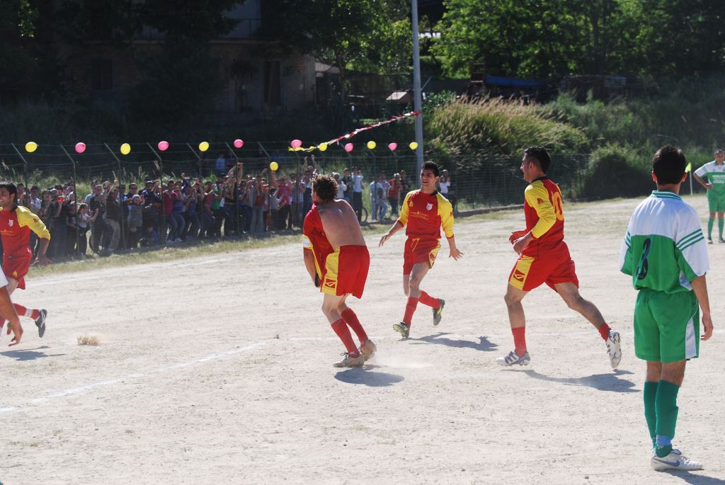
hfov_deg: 19.4
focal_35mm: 105
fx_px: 2117
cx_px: 362
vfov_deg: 13.1
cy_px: 242
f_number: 4.5
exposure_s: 1/1000
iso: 180
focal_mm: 70
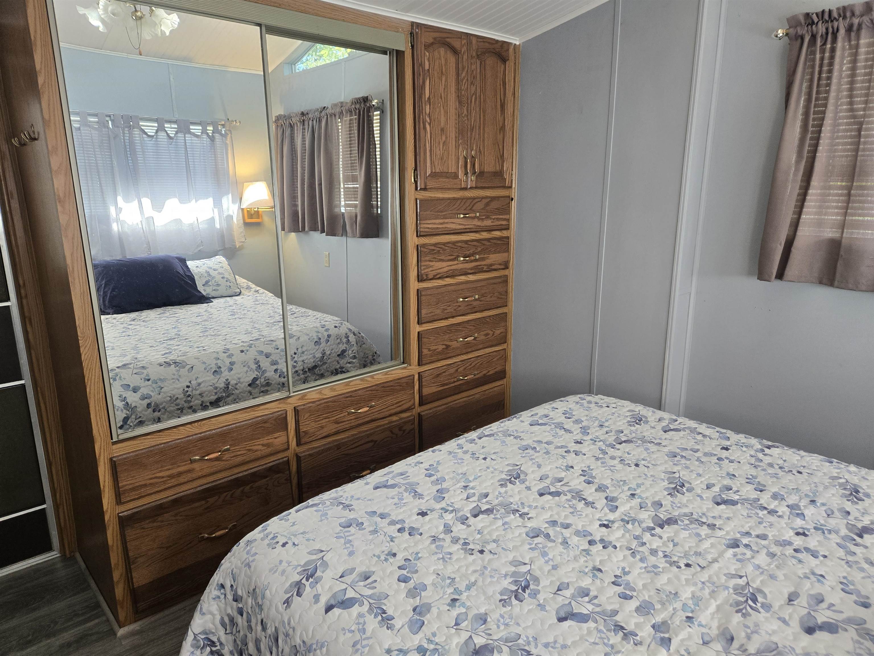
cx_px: 437
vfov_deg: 58.9
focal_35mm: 23
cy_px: 328
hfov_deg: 73.9
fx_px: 581
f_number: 1.8
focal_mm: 5.4
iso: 200
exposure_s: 1/120
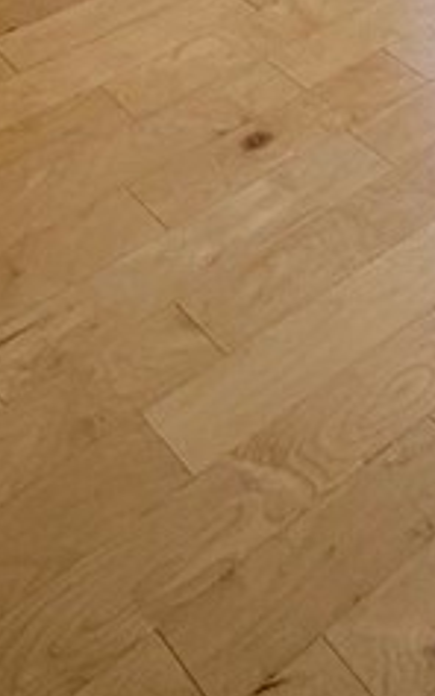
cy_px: -620
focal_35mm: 64
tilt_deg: -8.2
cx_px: 376
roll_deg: +1.5
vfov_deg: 20.3
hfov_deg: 20.0
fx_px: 1215
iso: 40
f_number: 2.2
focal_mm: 2.22
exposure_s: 1/243
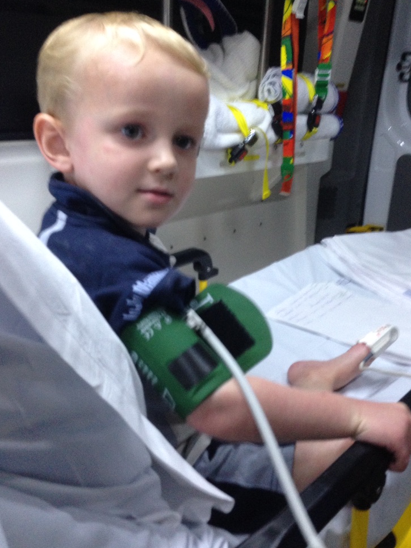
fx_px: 554
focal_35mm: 35
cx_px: 208
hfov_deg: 40.7
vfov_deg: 52.6
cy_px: 266
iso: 250
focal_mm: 4.12
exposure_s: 1/20
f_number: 2.4
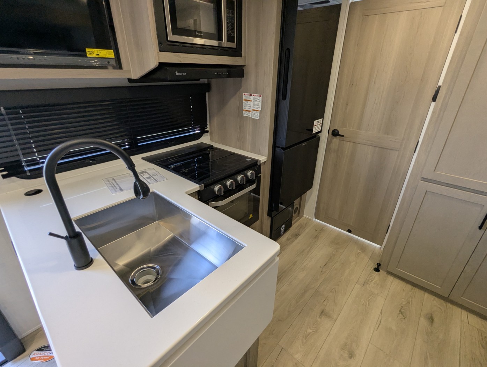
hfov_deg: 94.4
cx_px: 244
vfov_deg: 78.2
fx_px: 225
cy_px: 184
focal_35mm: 16
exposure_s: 1/171
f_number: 2.2
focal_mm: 2.35
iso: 202
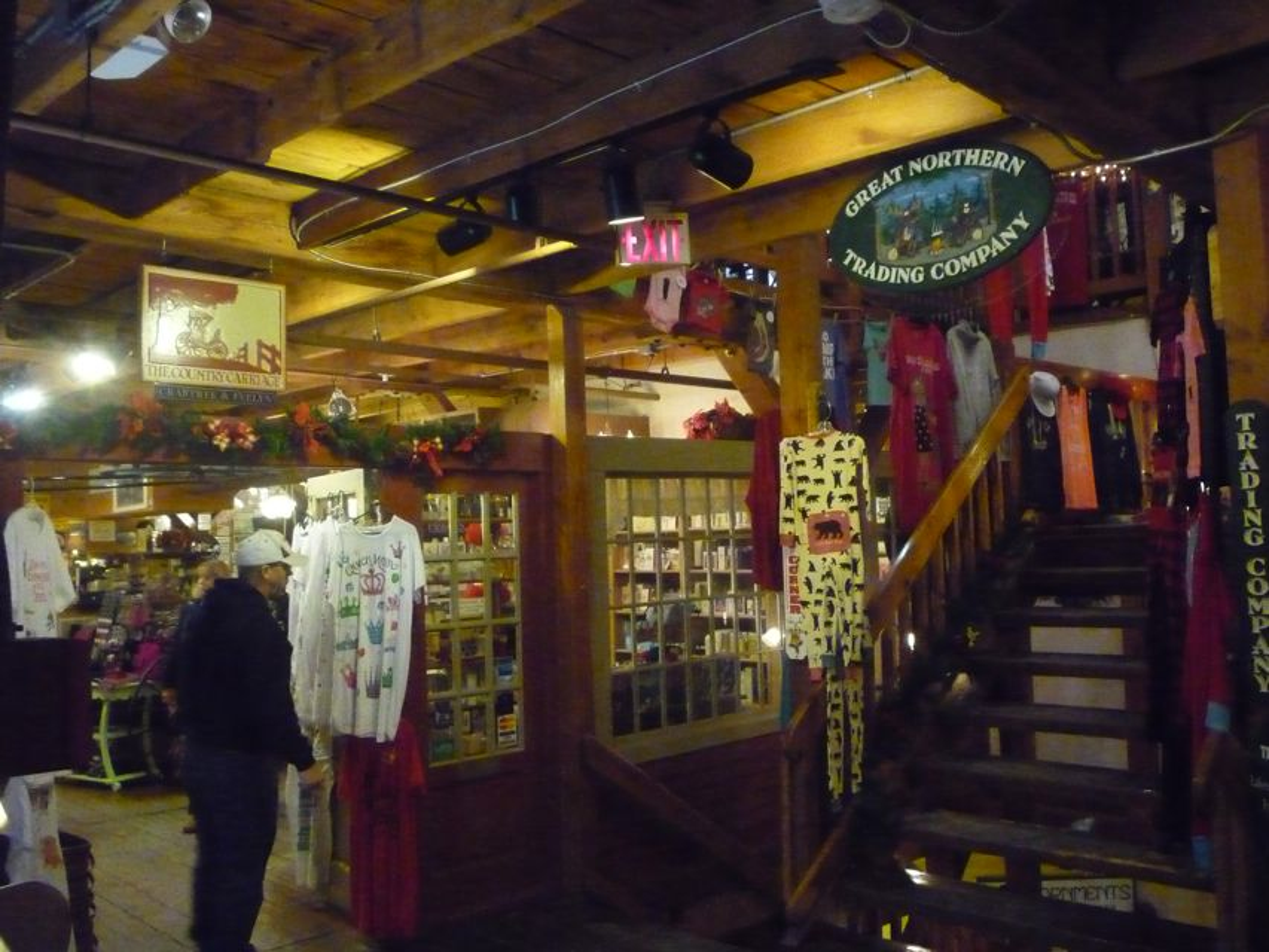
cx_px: 634
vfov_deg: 44.2
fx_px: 1173
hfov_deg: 56.8
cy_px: 476
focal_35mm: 32
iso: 1600
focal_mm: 5.2
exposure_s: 1/25
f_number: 3.3
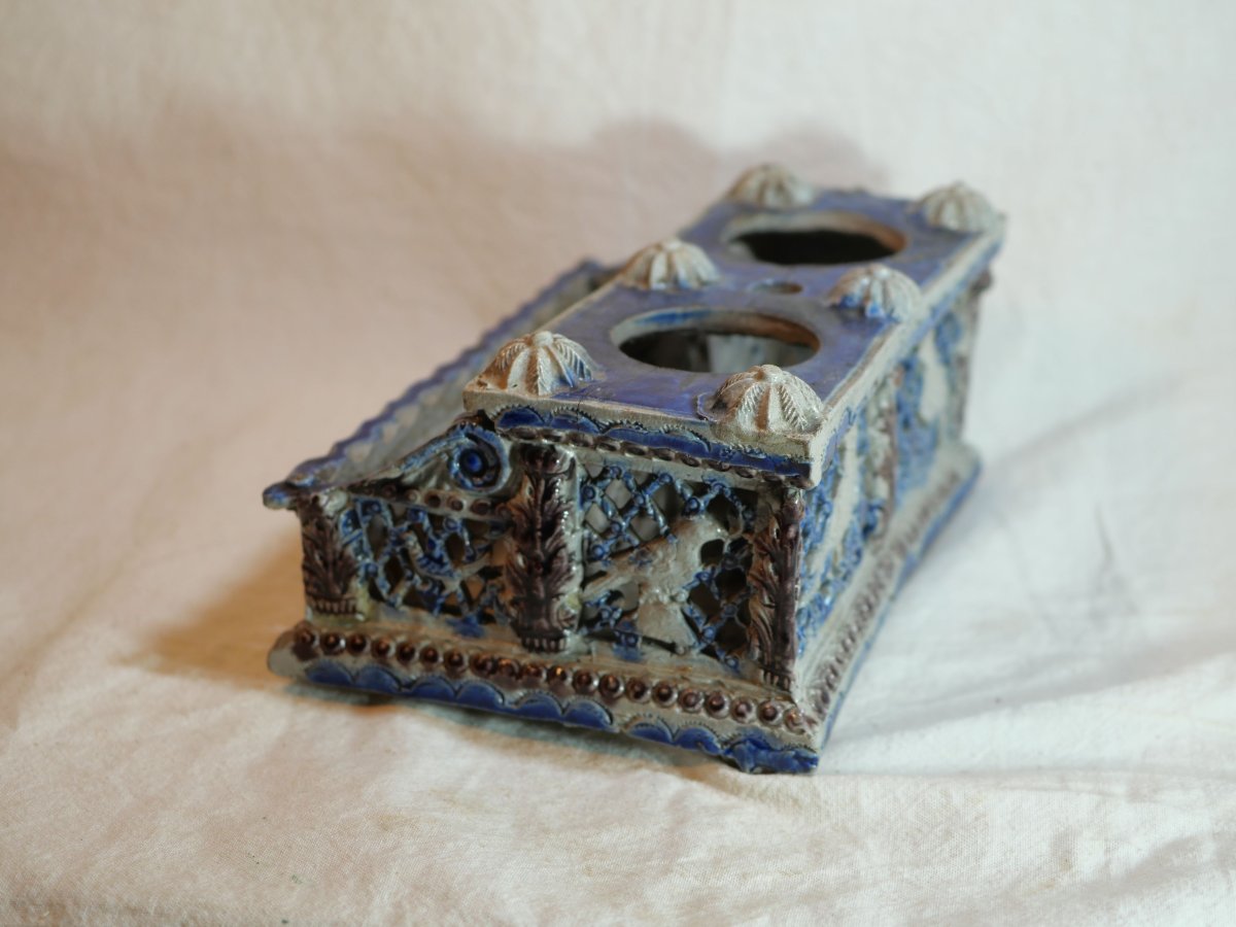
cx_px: 618
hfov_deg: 32.2
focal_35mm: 60
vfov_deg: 24.4
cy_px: 464
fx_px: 2142
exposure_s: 1/125
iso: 200
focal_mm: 30
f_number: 3.5
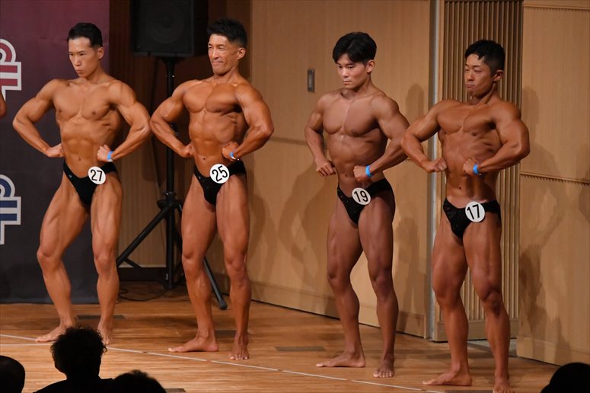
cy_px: 196
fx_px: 4423
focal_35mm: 270
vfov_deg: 5.1
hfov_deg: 7.6
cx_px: 295
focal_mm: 180
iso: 8000
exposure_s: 1/400
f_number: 5.6
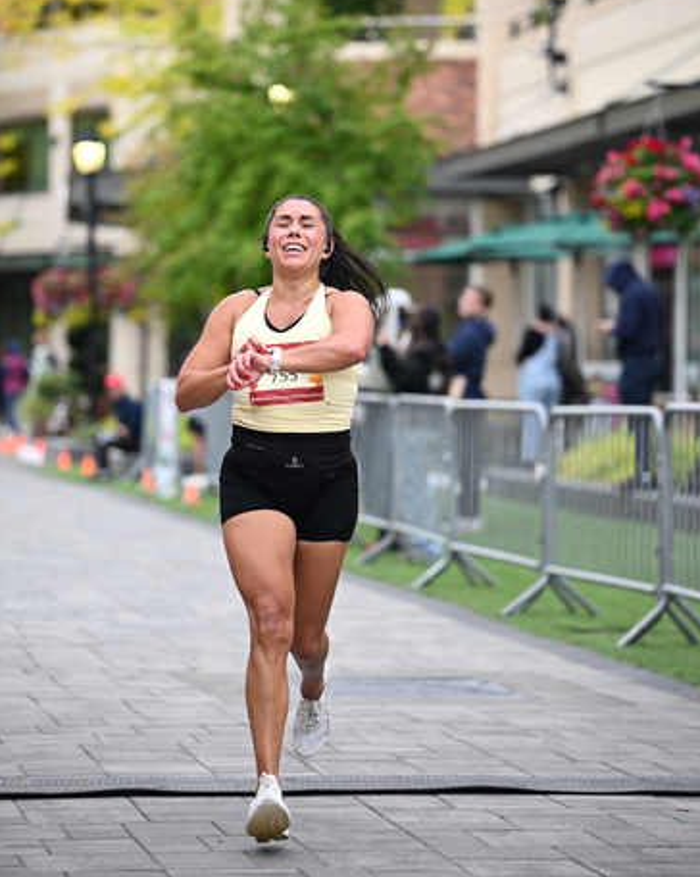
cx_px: 349
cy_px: 350
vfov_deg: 14.2
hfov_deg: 11.3
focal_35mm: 136
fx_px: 3527
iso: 1000
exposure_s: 1/1600
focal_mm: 120
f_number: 2.8
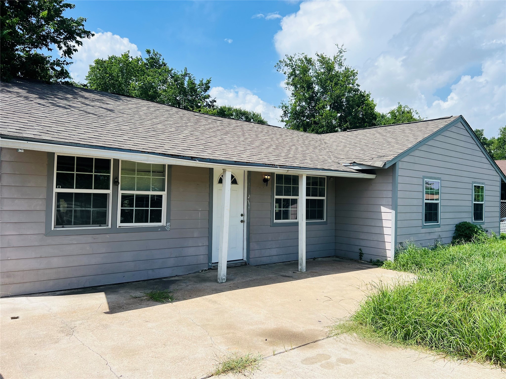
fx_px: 380
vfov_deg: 53.1
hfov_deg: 67.3
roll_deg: -1.1
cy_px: 190
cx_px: 253
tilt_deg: +1.4
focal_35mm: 26
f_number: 1.5
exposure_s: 1/4274
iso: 50
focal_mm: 5.7
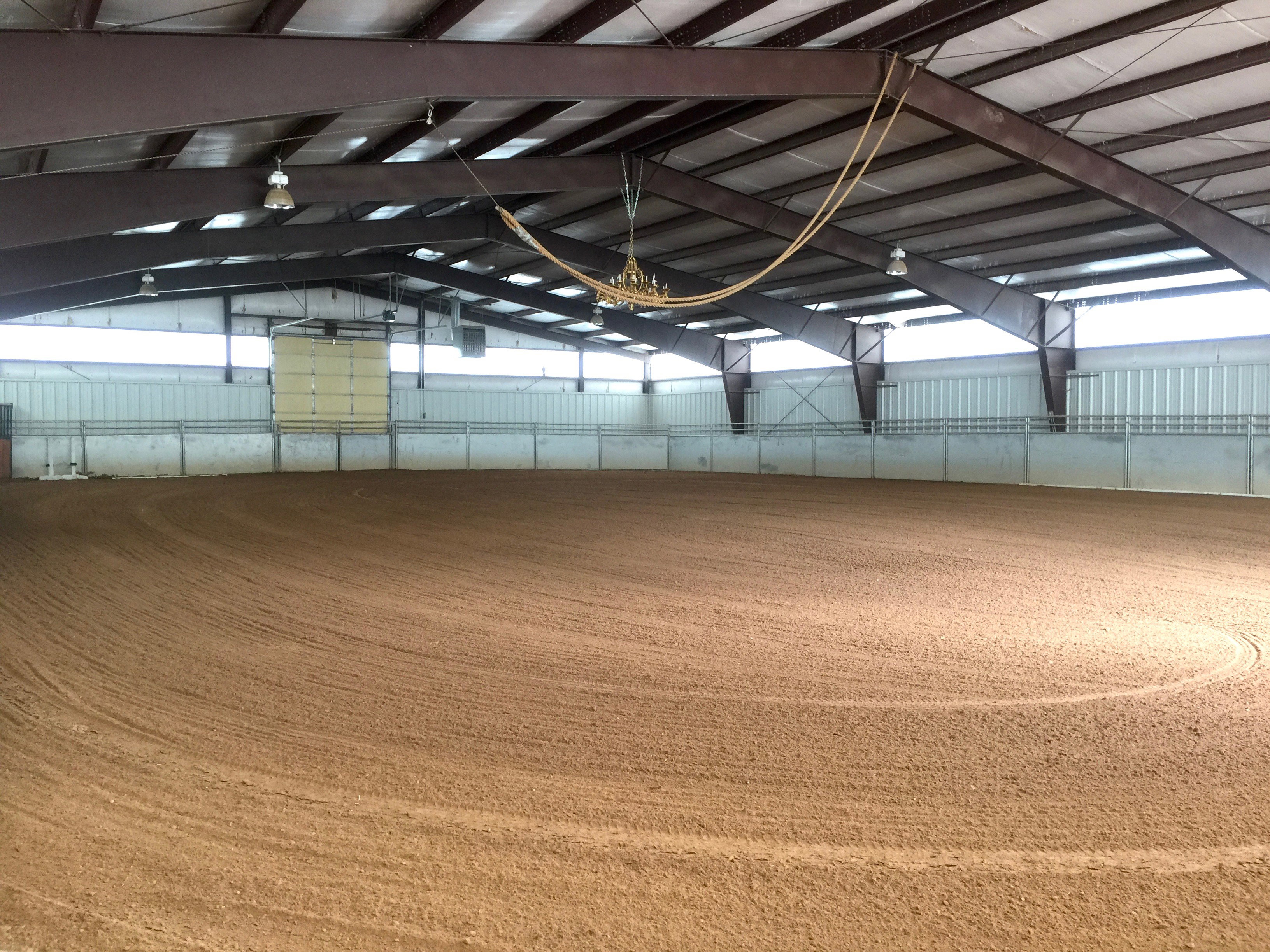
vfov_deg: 48.2
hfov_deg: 61.7
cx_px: 635
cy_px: 476
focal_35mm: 29
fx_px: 1064
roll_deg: +0.0
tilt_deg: -2.3
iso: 50
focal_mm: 4.15
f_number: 2.2
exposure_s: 1/30
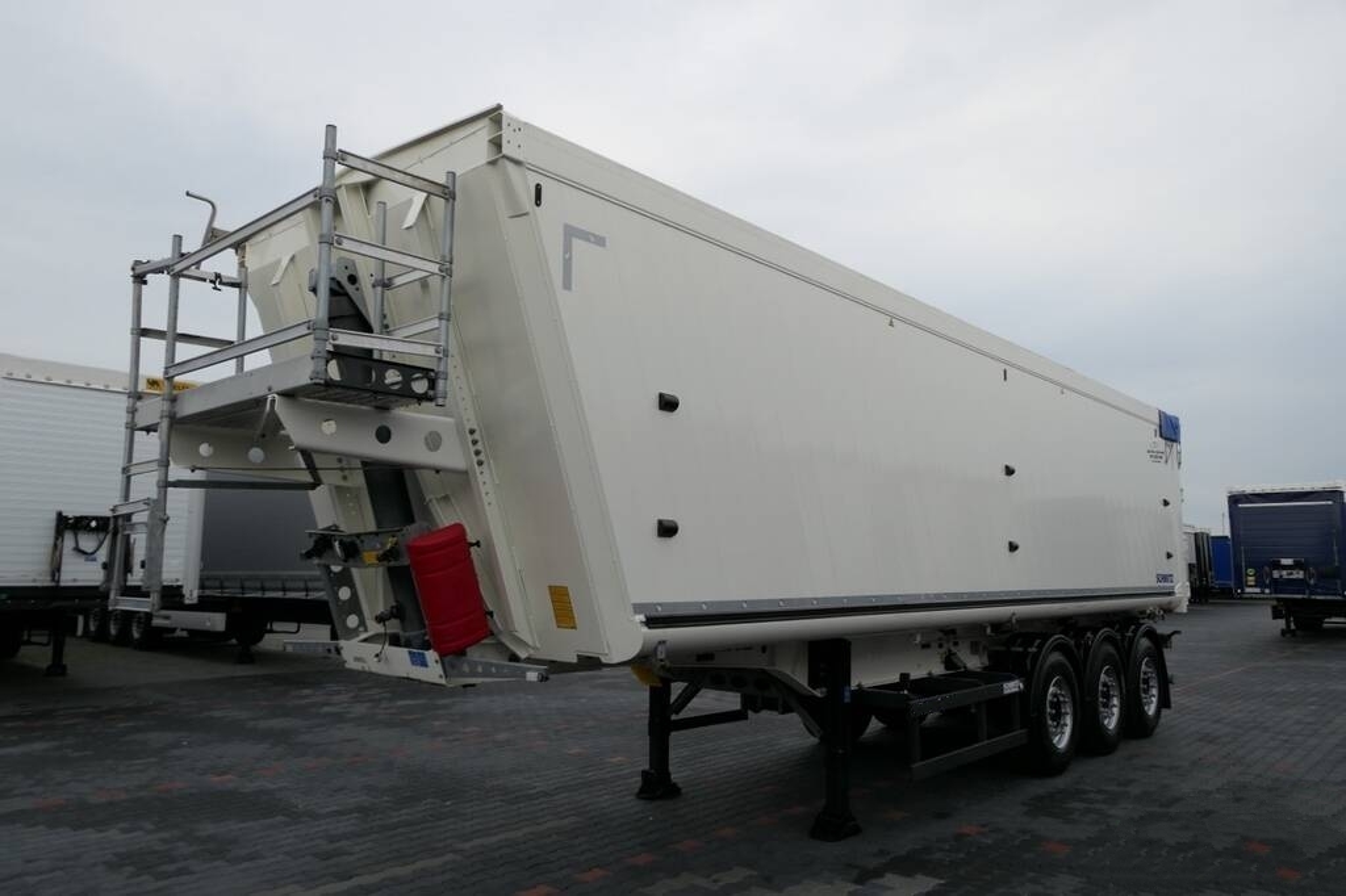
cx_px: 673
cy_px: 448
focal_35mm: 24
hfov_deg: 73.8
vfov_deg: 53.1
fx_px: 897
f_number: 4
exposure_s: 1/320
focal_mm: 8.8
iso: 125
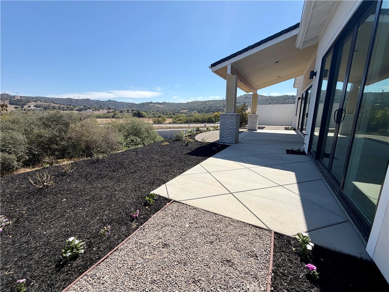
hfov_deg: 102.1
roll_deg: +0.0
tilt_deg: -12.6
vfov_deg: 85.7
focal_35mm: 14
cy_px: 146
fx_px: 157
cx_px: 194
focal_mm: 2.22
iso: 20
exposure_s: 1/955
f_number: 2.2
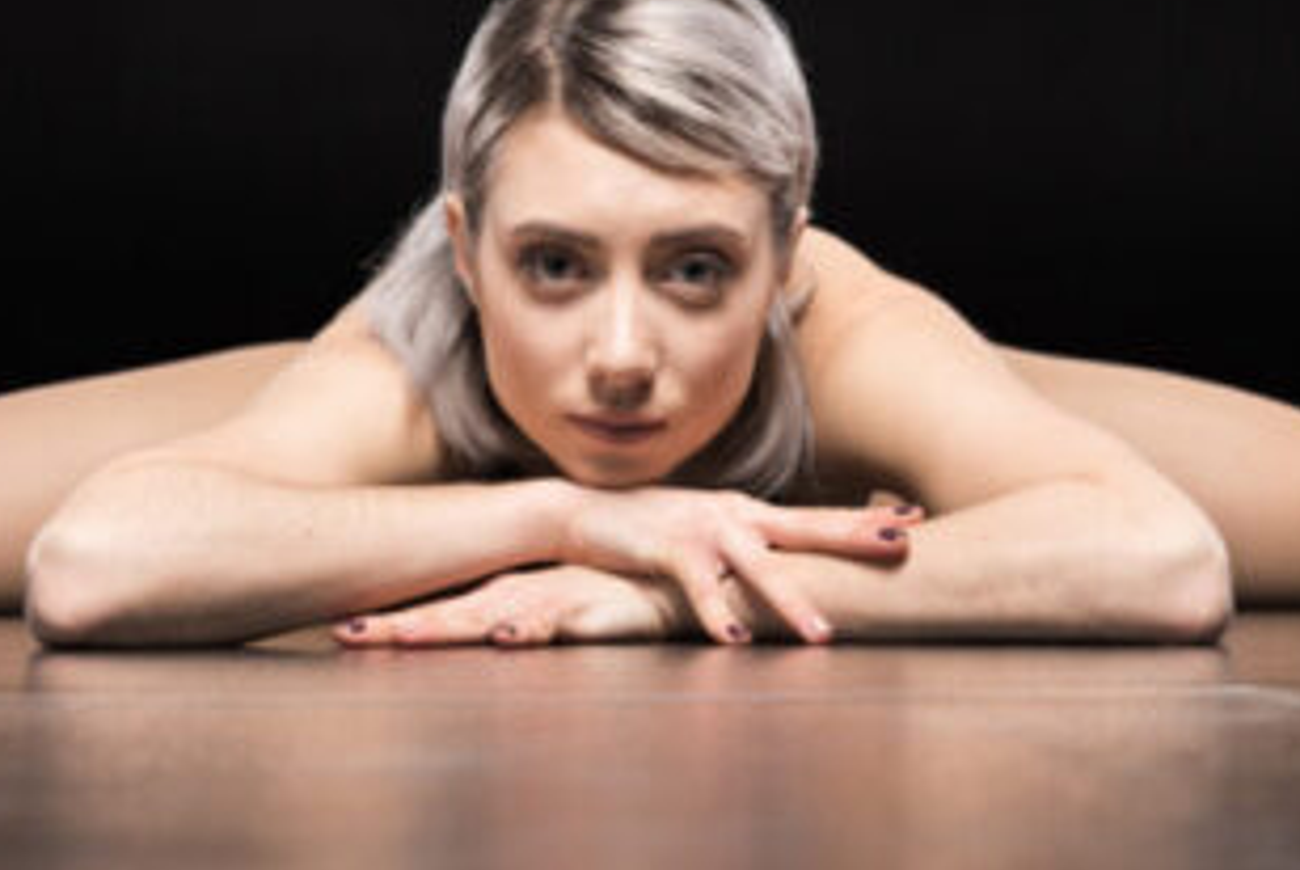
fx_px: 6000
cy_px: 1037
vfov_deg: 8.2
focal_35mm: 166
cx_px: 582
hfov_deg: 12.4
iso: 160
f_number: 4
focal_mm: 50
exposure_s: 1/160
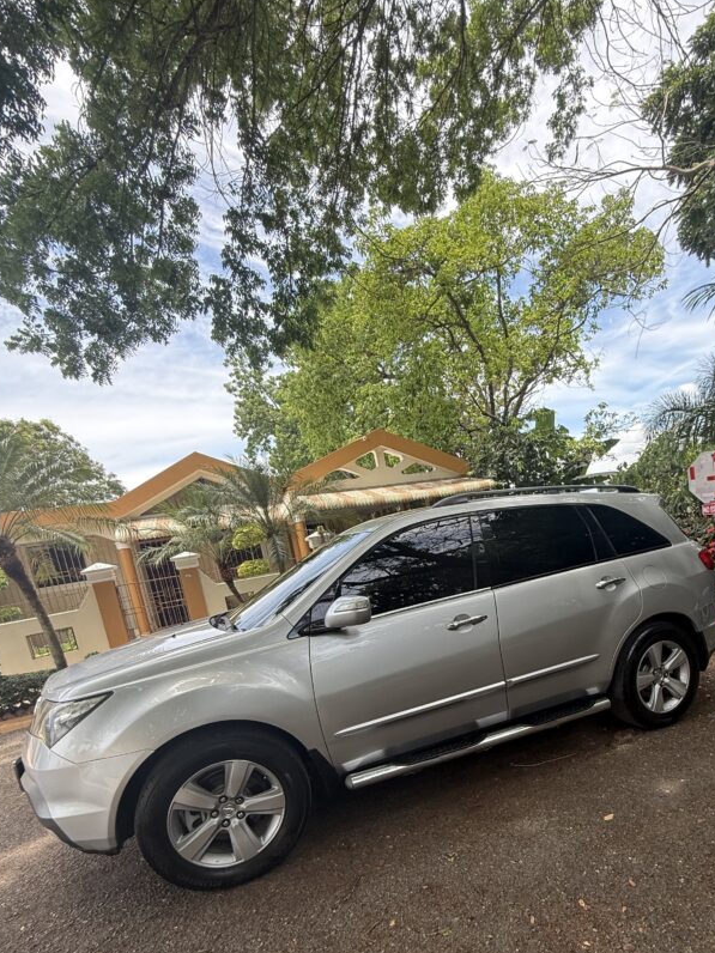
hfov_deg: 70.6
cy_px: 606
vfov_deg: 85.7
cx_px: 442
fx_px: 496
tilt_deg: -8.1
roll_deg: +9.2
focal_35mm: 18
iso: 64
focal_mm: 2.22
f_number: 2.2
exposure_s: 1/398
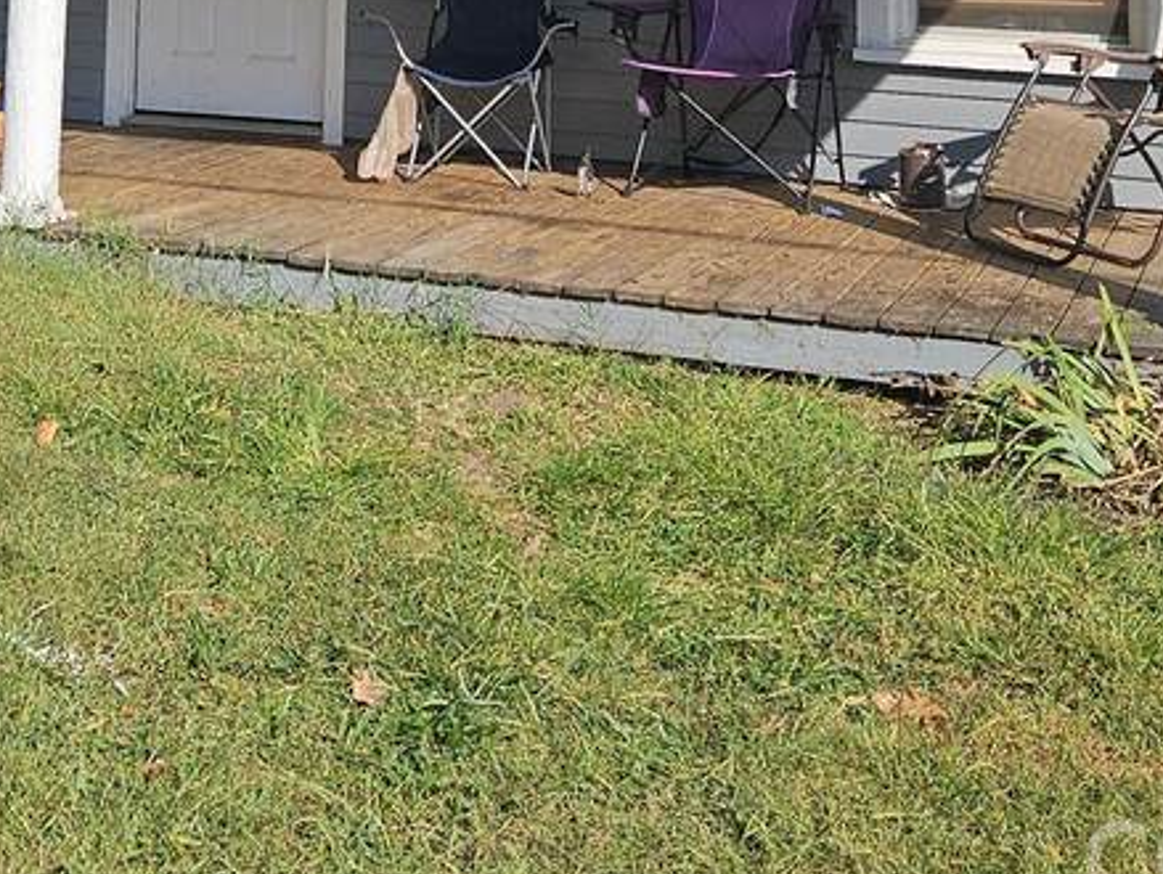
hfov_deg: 28.6
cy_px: -270
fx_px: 2253
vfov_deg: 20.1
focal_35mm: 67
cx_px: 326
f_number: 1.8
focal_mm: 5.4
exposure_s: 1/1809
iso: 25
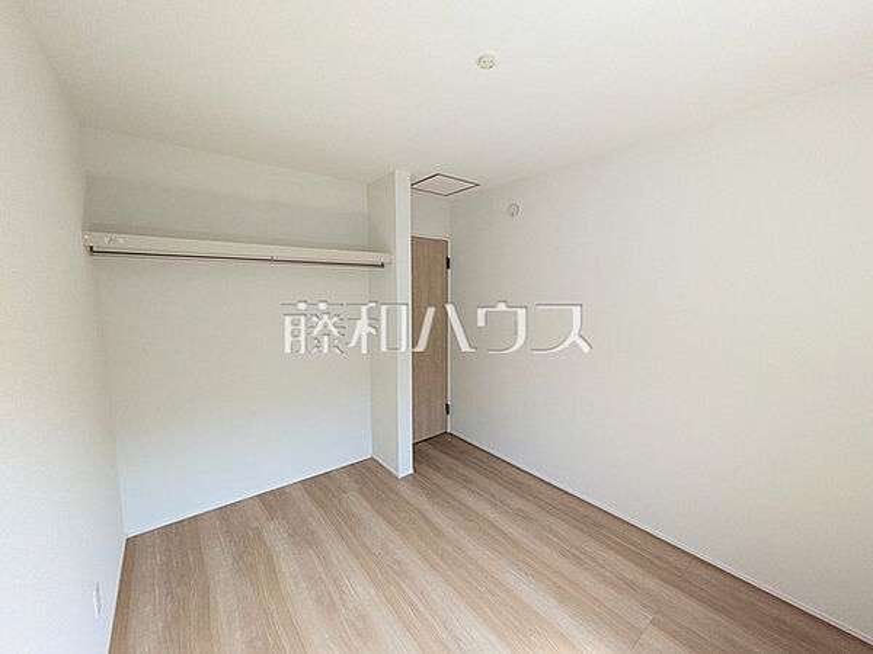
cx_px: 436
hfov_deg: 102.1
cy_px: 327
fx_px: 353
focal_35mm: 14
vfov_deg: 85.7
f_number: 2.2
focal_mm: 1.83
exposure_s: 1/100
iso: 68
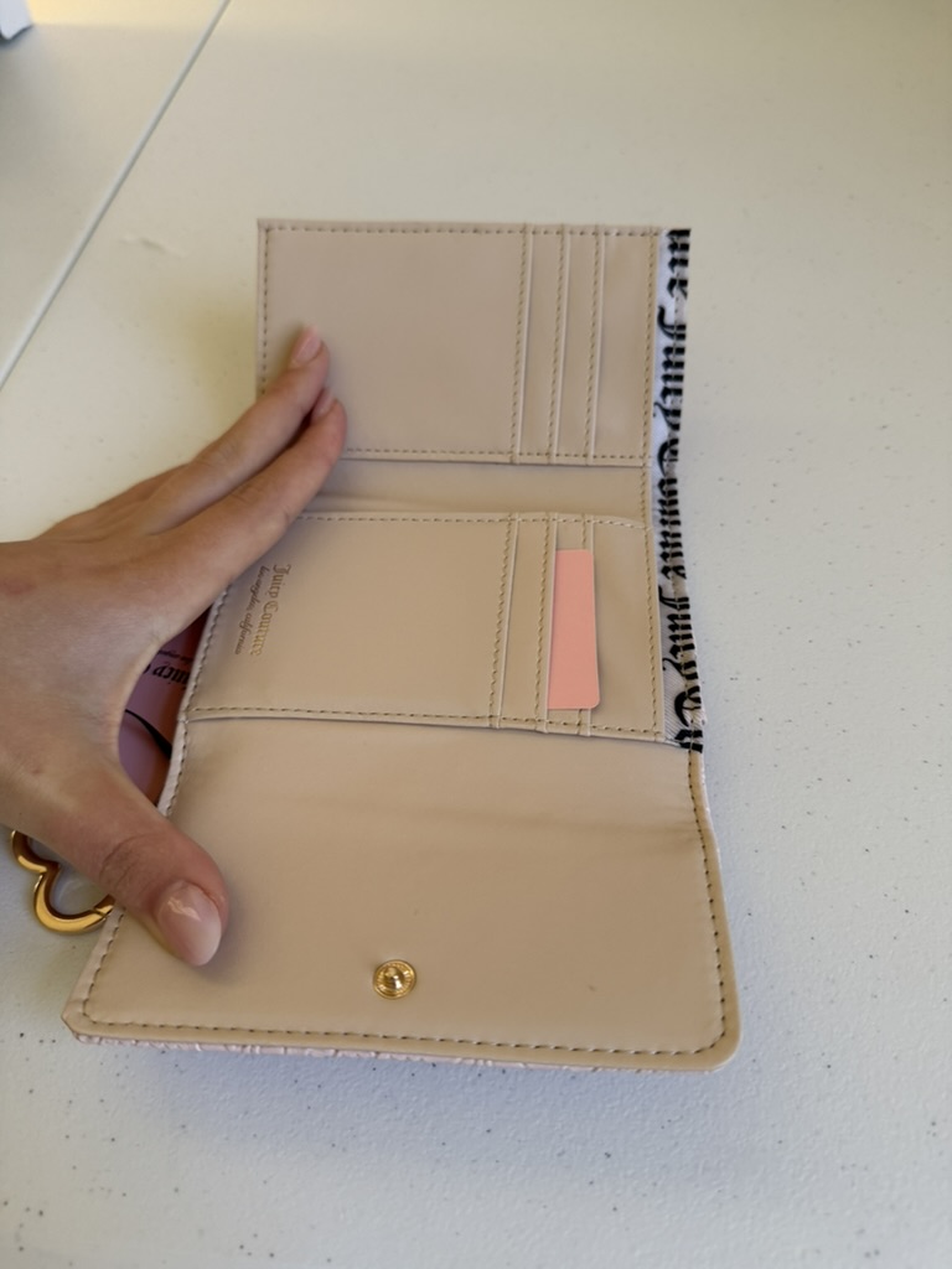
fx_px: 880
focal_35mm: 24
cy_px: 634
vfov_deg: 71.6
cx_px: 476
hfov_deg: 56.8
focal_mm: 6.76
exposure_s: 1/121
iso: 160
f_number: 1.78
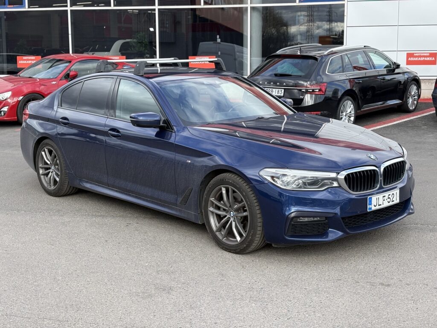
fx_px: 656
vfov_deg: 28.0
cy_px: 164
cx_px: 218
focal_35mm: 52
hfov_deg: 36.8
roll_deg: +0.9
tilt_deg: -8.1
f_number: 1.6
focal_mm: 5.96
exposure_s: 1/716
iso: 32
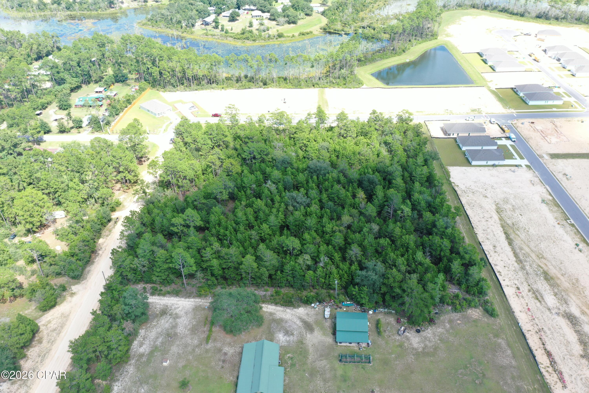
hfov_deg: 65.5
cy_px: 196
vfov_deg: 46.4
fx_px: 458
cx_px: 294
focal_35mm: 28
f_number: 4.5
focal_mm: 10.26
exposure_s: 1/200
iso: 100
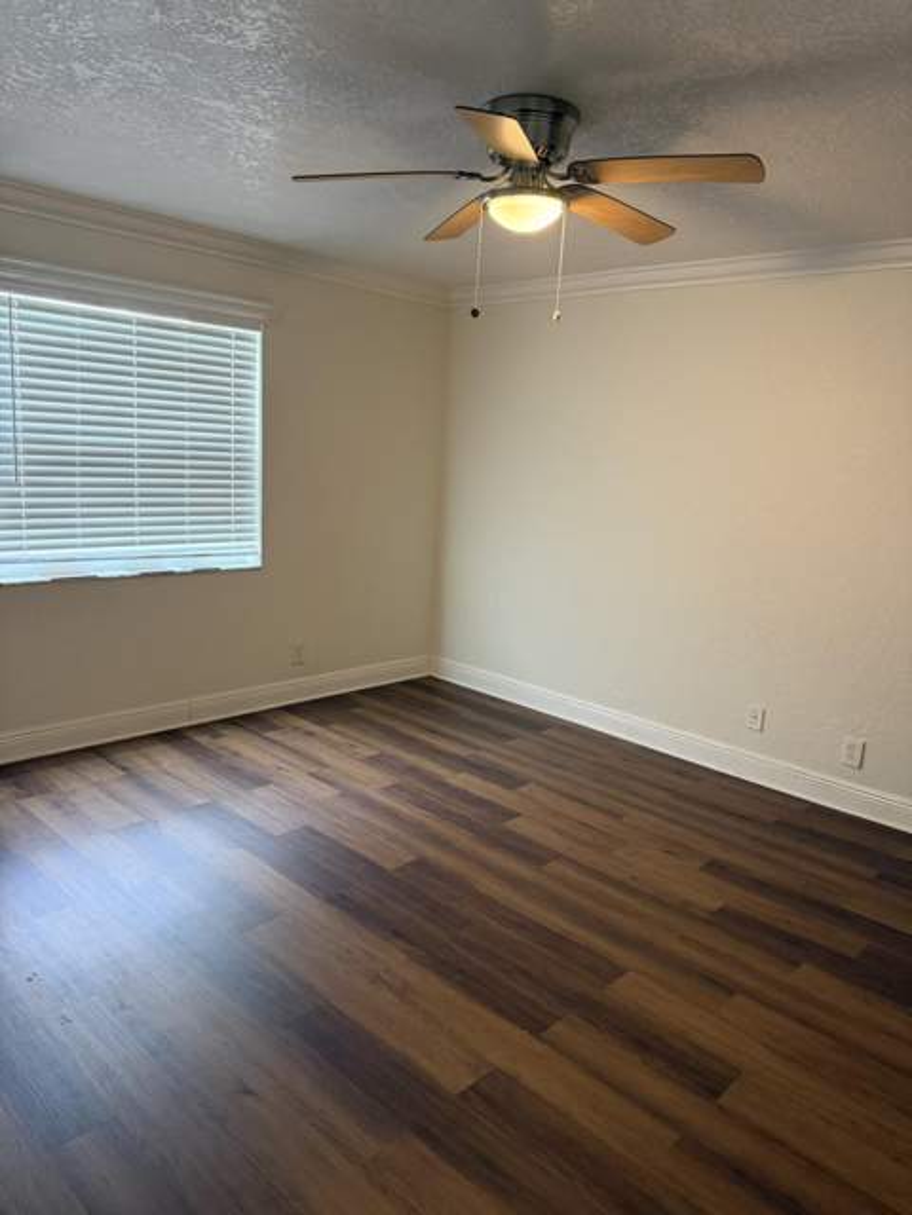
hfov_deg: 56.8
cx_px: 456
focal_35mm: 24
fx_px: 843
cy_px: 608
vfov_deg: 71.6
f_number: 1.78
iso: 320
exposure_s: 1/60
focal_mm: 6.76
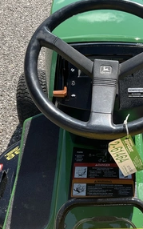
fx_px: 268
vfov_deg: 46.2
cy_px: 112
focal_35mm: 43
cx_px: 100
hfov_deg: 29.6
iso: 25
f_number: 1.8
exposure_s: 1/1412
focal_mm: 3
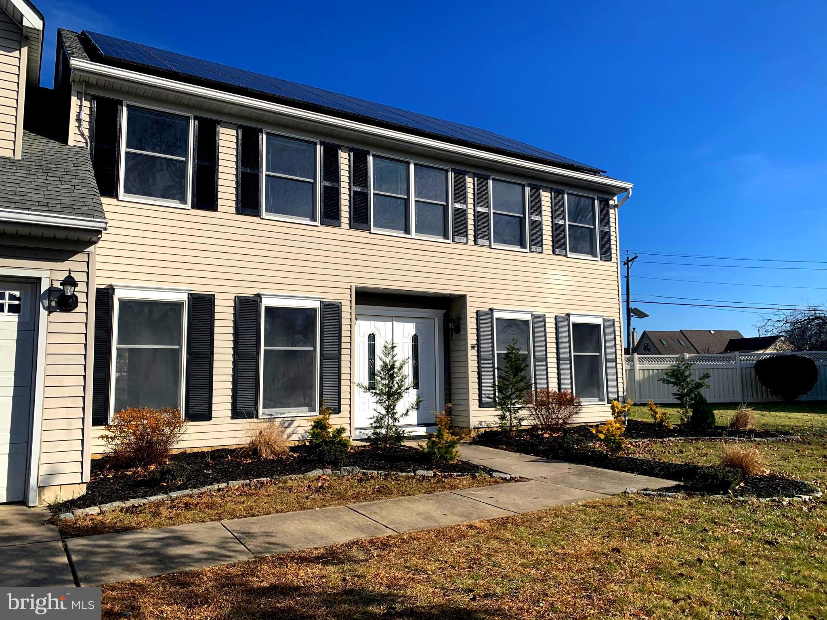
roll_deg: +1.0
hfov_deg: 67.3
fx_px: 621
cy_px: 310
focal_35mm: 26
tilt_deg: +5.2
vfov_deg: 53.1
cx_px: 414
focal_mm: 4.25
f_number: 1.8
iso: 25
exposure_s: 1/2994
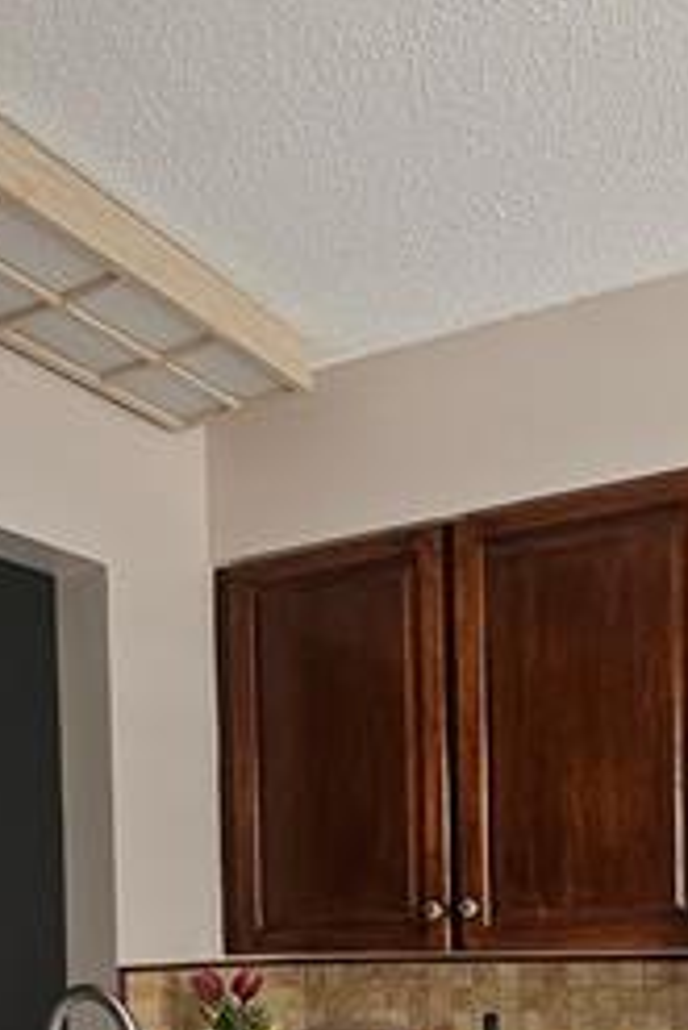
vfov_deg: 40.7
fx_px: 1202
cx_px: 234
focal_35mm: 42
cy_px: 1026
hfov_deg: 31.7
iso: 200
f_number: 2.2
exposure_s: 1/77
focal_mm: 2.2
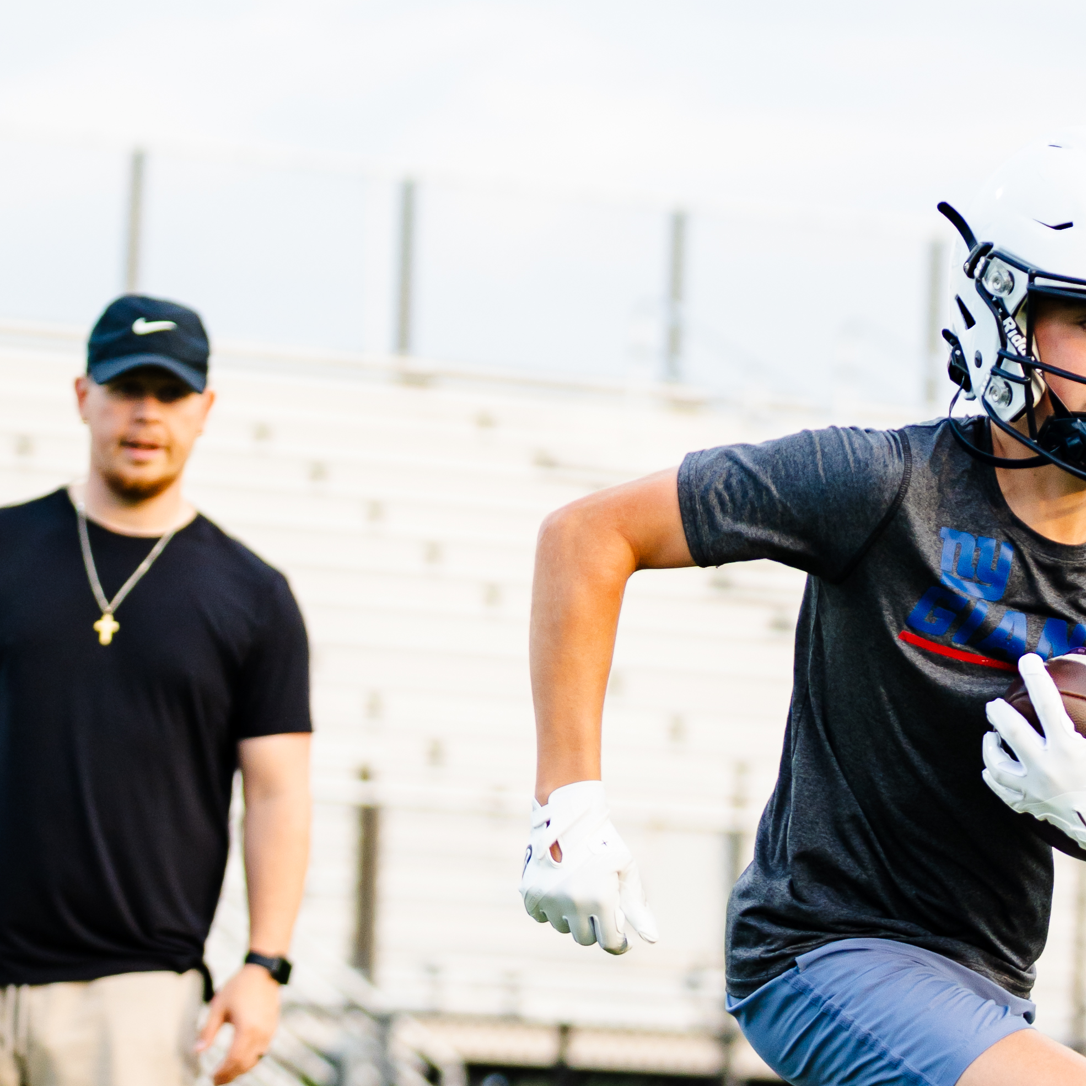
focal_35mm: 260
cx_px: 644
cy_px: 610
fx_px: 9229
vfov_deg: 6.7
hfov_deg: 6.7
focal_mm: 86
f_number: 2.8
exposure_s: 1/1250
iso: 400
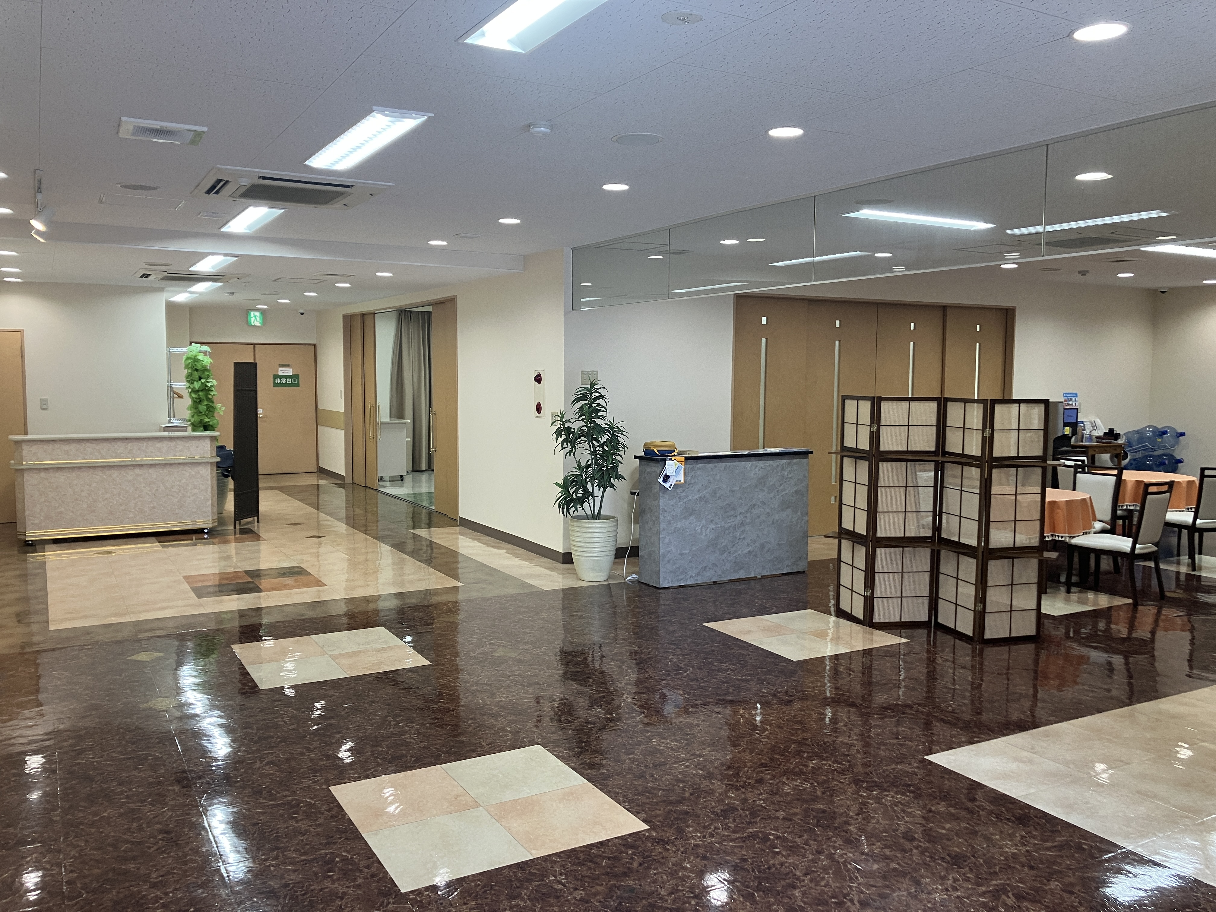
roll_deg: +0.7
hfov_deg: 63.4
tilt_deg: -4.2
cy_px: 456
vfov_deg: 49.7
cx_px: 608
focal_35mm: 28
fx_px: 984
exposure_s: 1/50
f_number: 1.8
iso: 50
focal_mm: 3.99
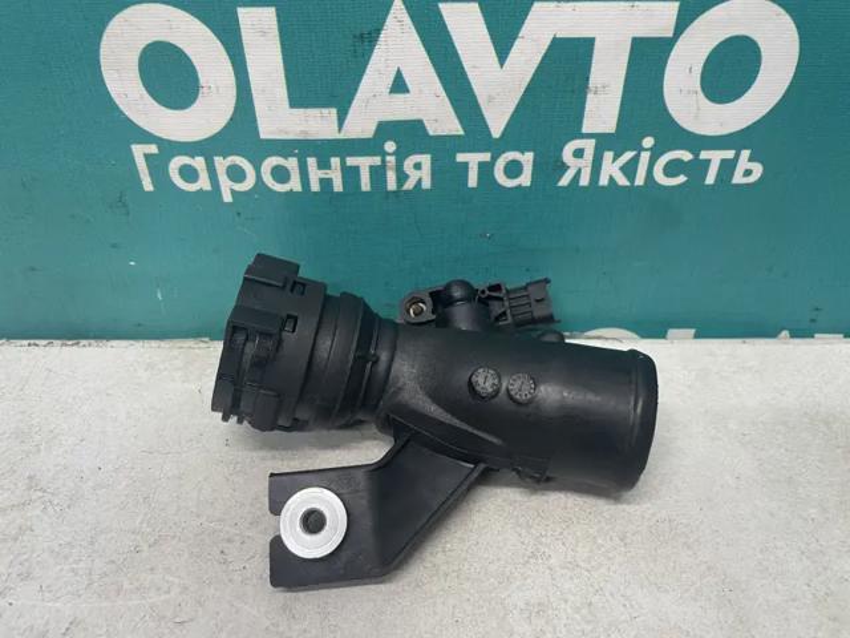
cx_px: 425
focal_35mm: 26
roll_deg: +2.0
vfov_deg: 53.1
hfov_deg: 67.3
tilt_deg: -39.2
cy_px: 319
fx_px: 638
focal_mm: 4.2
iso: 64
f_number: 1.6
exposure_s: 1/50
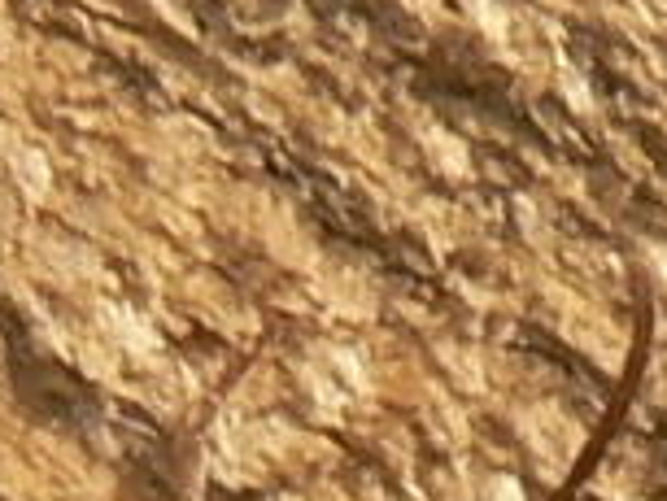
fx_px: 2719
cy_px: 967
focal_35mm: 141
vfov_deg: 9.9
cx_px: -174
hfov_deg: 13.5
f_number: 7.1
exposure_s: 1/500
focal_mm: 6
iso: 80
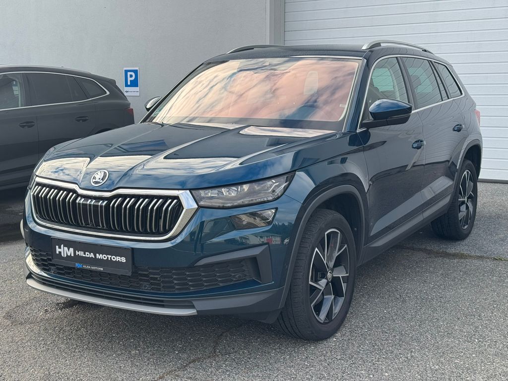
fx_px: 704
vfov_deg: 30.3
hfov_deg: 39.7
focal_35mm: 48
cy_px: 190
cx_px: 254
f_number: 1.78
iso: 64
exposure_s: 1/802
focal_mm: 6.76
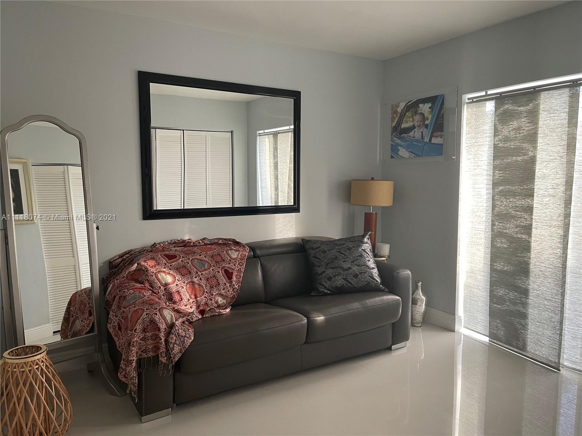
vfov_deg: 53.1
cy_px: 218
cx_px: 291
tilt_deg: -6.2
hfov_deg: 67.3
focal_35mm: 26
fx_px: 437
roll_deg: +0.2
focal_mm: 5.1
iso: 250
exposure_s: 1/60
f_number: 1.6
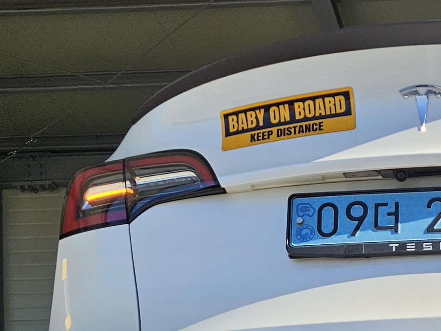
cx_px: 457
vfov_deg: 15.8
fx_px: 1095
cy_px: 490
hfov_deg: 21.8
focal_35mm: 86
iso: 25
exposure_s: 1/878
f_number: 1.8
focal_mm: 5.4
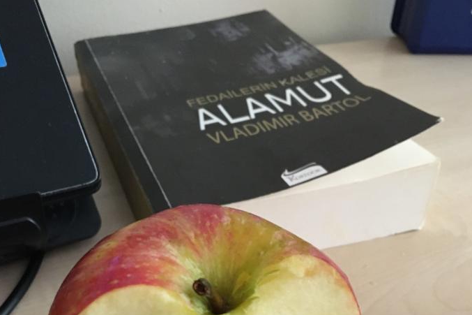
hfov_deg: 47.4
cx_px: 236
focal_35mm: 41
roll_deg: -2.2
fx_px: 537
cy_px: 287
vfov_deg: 31.0
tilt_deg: -42.6
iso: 320
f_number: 2.2
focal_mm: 4.15
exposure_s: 1/17
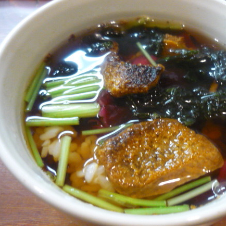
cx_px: 157
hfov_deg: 38.6
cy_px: 108
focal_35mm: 43
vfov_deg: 39.2
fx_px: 318
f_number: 2.8
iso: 400
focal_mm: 5.5
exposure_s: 1/13
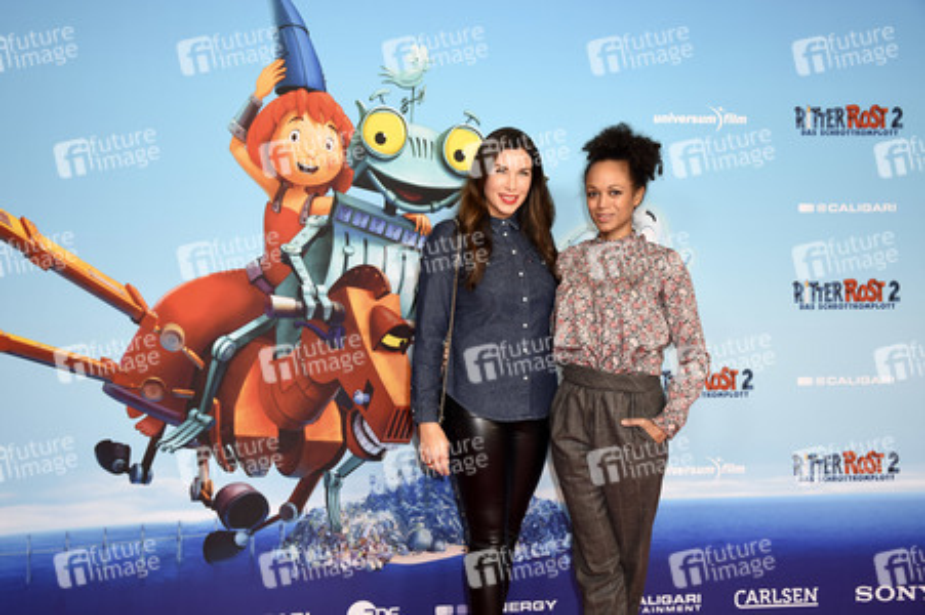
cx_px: 462
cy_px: 308
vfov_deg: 29.8
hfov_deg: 43.6
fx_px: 1155
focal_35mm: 45
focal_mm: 30
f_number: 4.5
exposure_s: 1/160
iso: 640
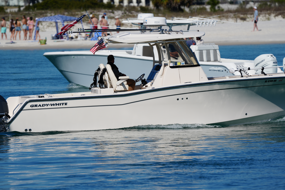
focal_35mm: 620
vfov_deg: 2.2
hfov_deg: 3.3
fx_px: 4908
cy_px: 92
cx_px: 146
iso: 100
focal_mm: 600
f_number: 9
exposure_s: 1/640
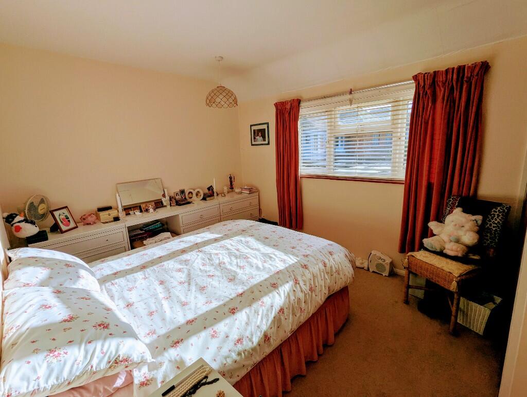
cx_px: 264
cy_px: 198
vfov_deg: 78.2
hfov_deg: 94.4
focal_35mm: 16
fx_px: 244
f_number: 2.2
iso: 48
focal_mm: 2.35
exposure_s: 1/861
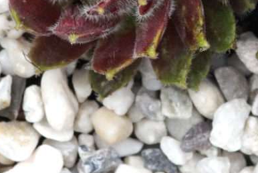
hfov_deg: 4.4
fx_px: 3342
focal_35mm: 466
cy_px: -38
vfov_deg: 3.0
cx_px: 255
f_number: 11
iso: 1000
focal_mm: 100
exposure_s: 1/160
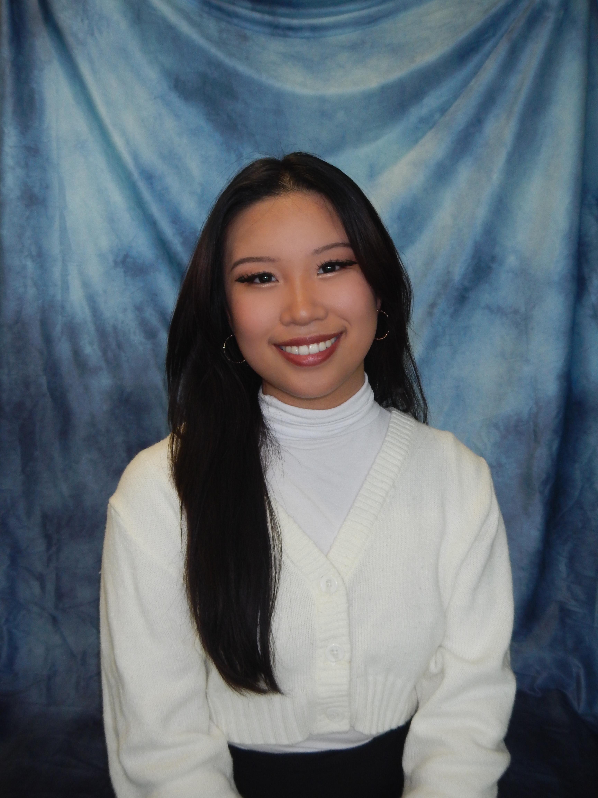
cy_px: 399
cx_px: 299
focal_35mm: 36
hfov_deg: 39.7
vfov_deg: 51.4
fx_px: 829
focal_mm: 6.5
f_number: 4
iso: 200
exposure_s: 1/30
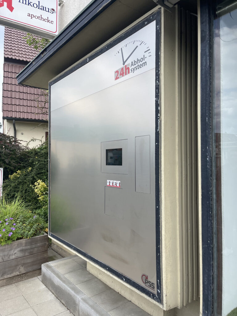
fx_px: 228
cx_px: 118
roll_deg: -0.8
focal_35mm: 25
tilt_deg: +0.6
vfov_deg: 69.4
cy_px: 158
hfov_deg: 54.9
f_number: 1.6
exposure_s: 1/2012
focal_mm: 5.1
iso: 32
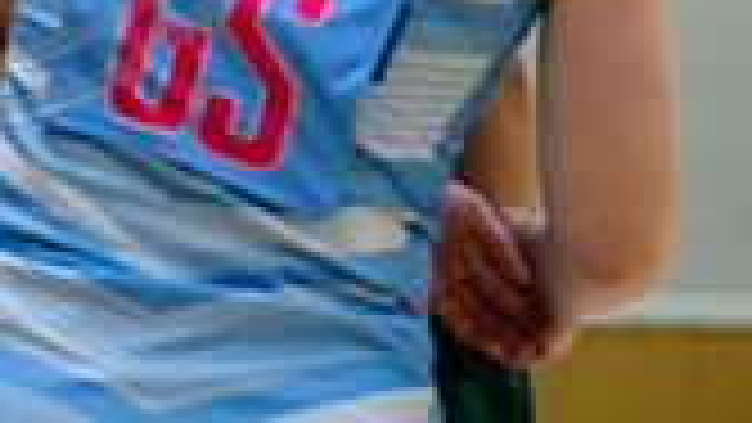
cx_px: -379
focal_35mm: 636
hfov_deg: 3.4
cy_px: -328
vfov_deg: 1.9
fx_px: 12684
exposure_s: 1/1000
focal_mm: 150
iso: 3200
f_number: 3.5
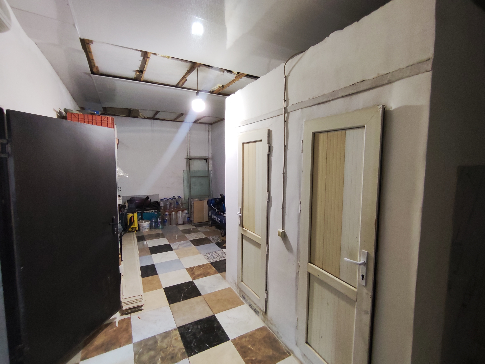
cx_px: 242
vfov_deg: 78.1
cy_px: 182
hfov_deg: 94.5
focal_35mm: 16
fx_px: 224
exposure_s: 1/40
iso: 173
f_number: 2.2
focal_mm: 1.65
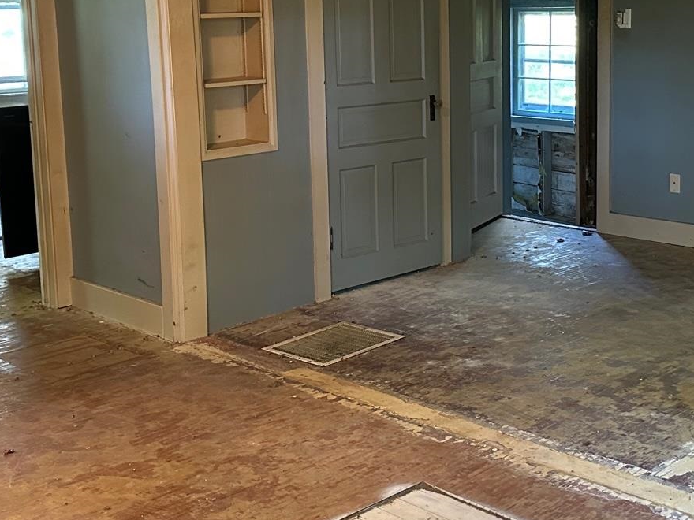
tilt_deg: -7.9
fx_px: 1103
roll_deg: +0.5
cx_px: 450
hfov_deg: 34.7
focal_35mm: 55
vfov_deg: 26.3
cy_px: 150
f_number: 1.78
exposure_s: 1/60
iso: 640
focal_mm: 6.86
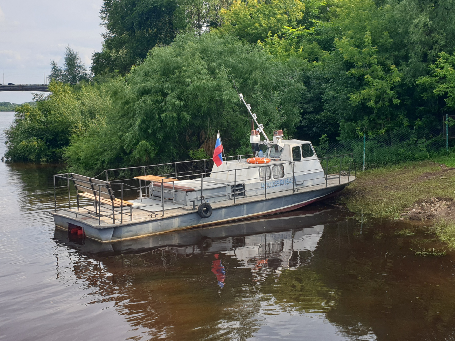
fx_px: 342
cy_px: 170
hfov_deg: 67.3
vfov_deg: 53.1
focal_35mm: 26
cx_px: 228
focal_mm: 4.3
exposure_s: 1/792
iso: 50
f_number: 2.4
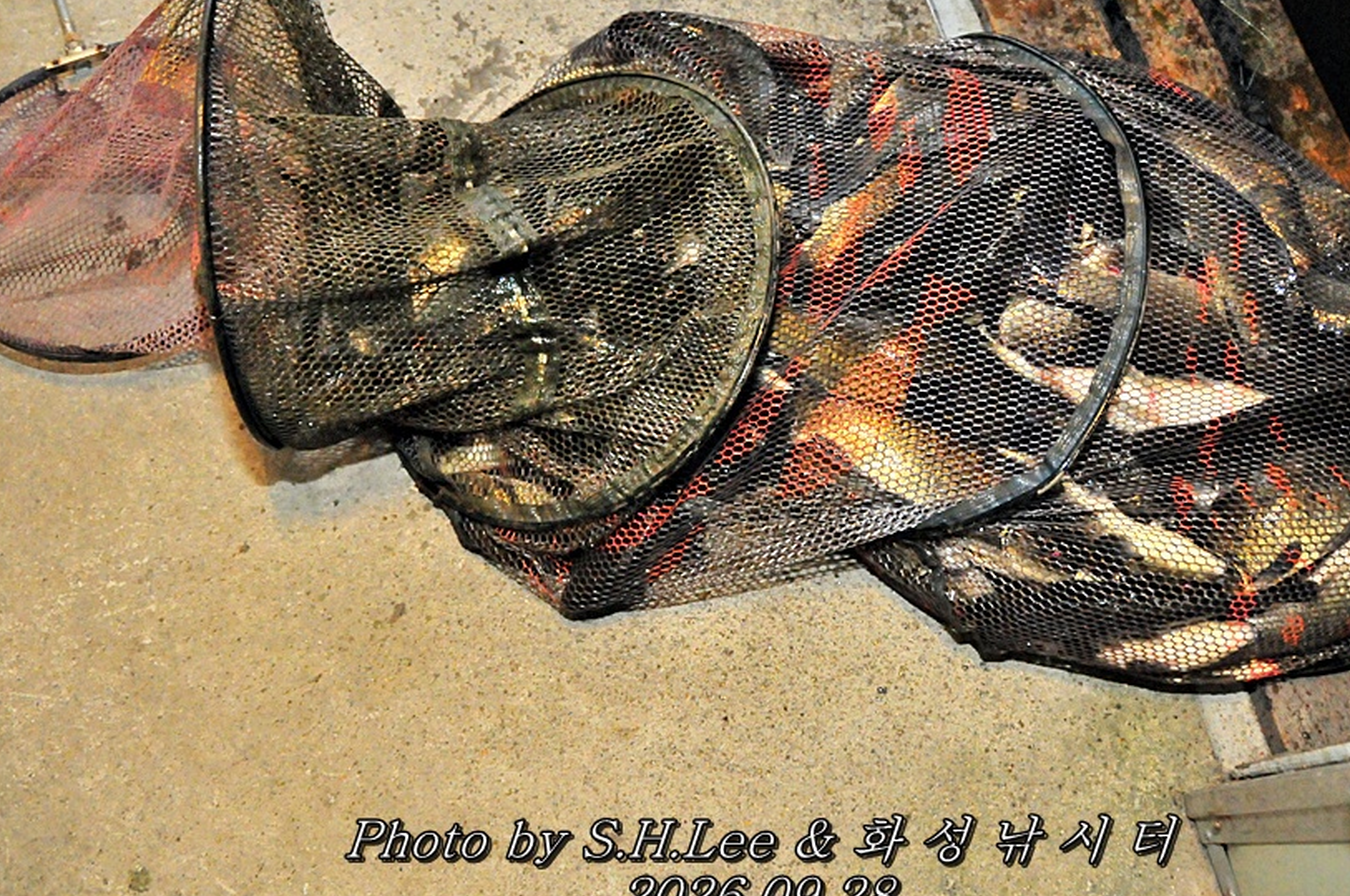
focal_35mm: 34
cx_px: 759
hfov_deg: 55.7
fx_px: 1273
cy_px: 373
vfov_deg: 38.7
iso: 3200
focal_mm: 18
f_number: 3.5
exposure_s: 1/60
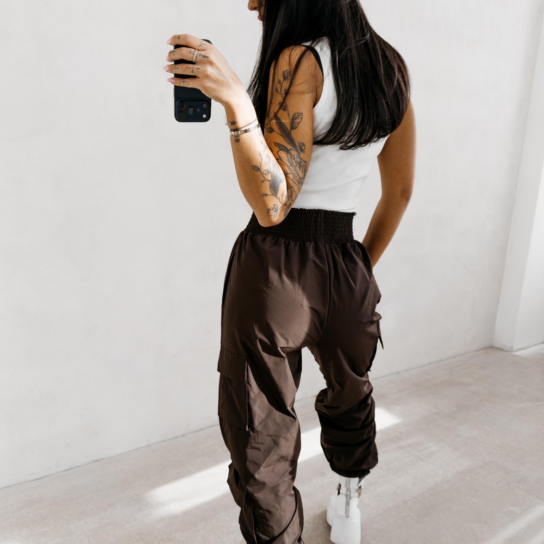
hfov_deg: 55.6
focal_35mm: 29
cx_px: 266
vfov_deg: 55.4
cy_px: 312
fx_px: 516
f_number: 1.8
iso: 64
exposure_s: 1/640
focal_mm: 6.76
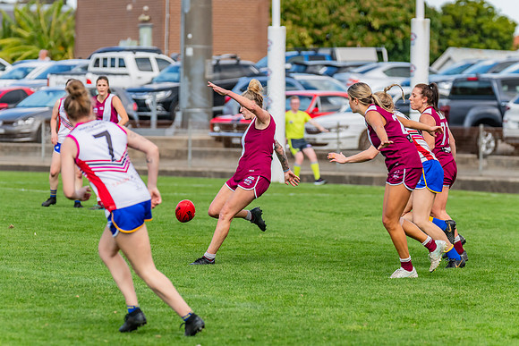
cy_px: 169
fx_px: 3975
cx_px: 254
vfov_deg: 5.0
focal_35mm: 276
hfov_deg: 7.5
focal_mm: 270
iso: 800
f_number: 5.6
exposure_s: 1/1600
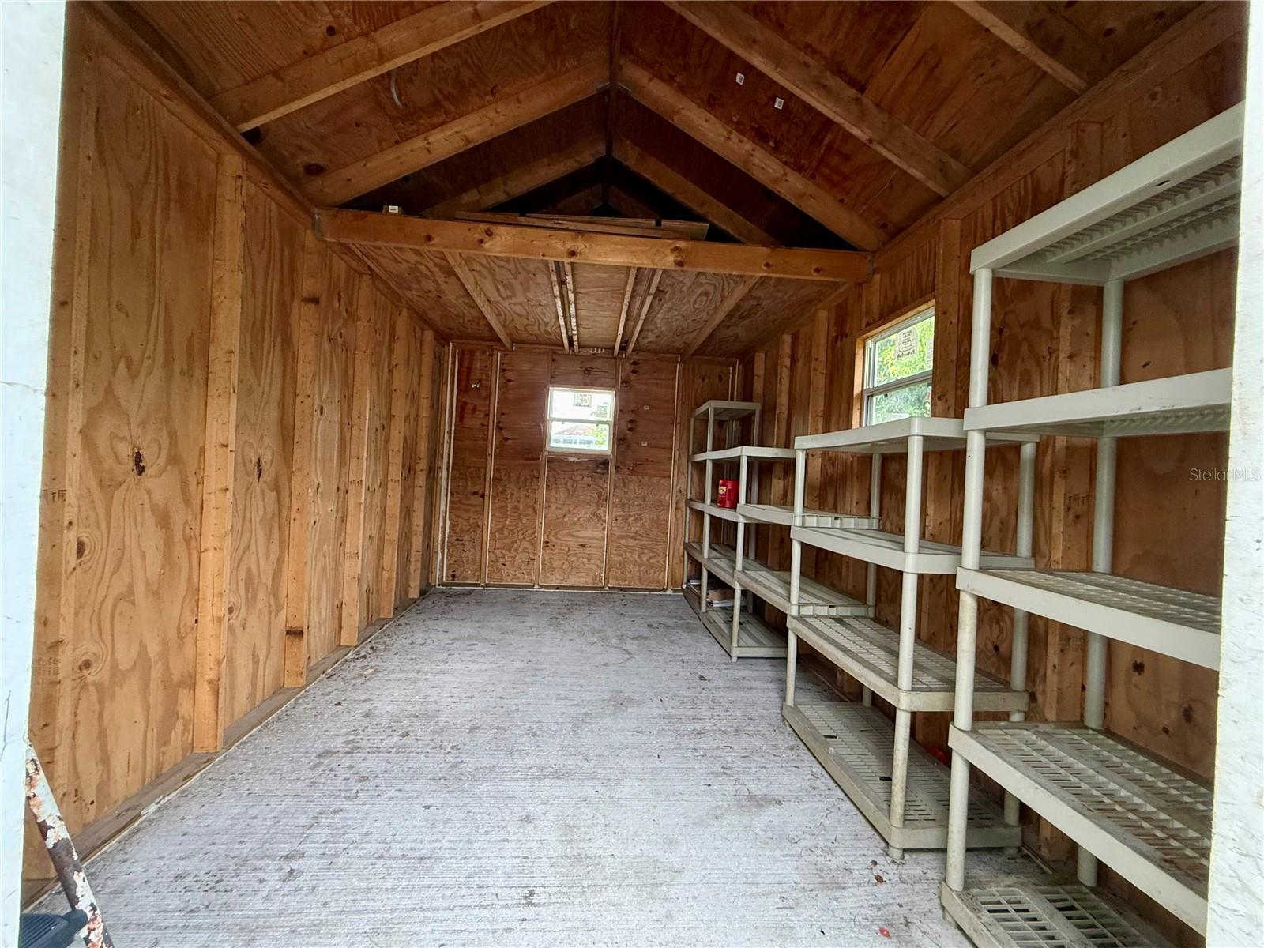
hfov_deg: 102.1
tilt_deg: -0.4
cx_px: 632
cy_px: 474
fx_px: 511
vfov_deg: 85.7
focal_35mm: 14
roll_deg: -1.9
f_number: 2.2
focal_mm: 2.22
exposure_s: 1/99
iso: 320
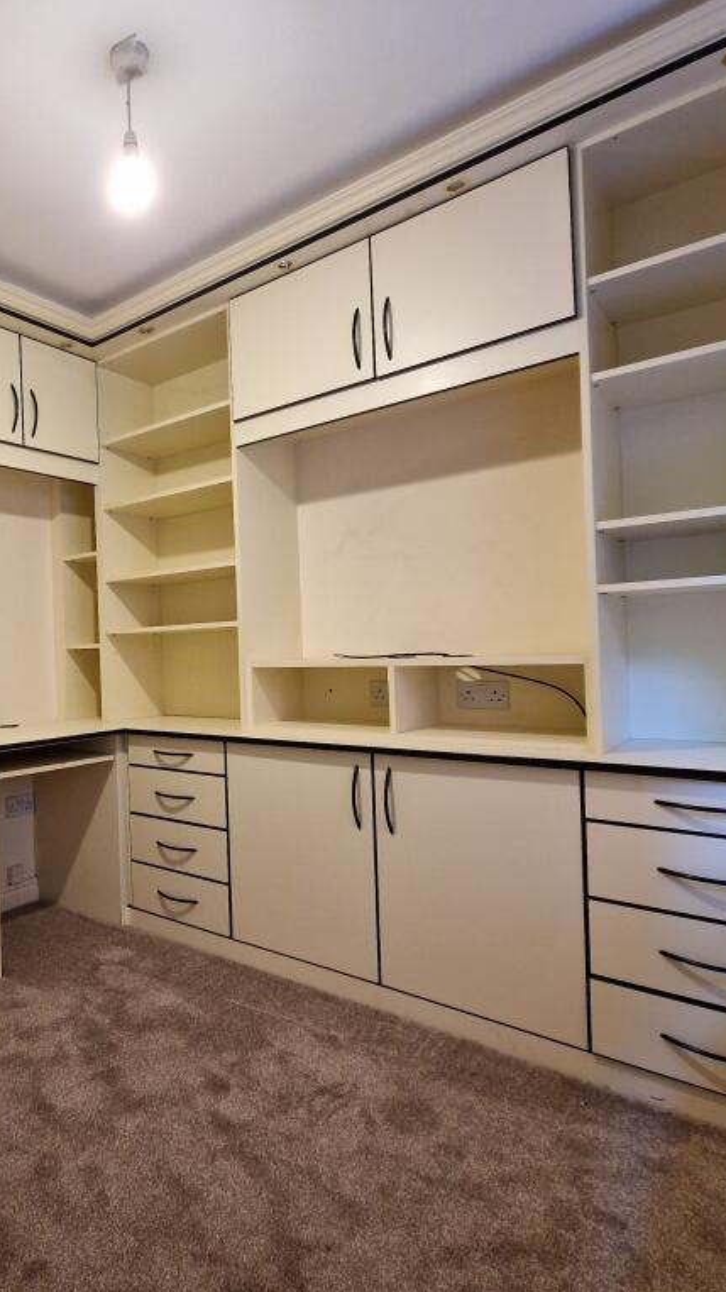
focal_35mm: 19
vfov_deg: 89.6
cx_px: 93
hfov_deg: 52.4
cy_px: 649
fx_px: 650
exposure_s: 1/50
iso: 400
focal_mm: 2.2
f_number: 2.2
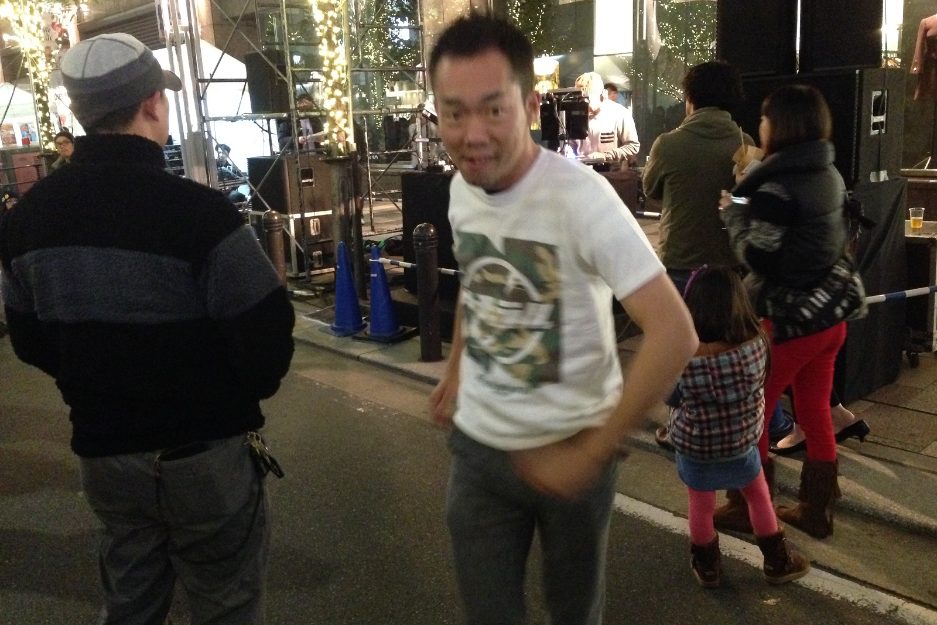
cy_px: 322
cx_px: 461
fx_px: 911
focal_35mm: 35
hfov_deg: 54.4
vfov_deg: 37.9
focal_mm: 4.12
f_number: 2.4
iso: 800
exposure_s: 1/15
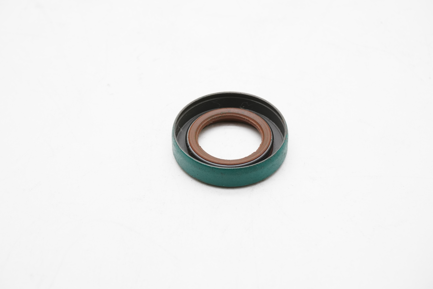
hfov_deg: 27.0
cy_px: 144
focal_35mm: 75
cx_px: 216
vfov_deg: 18.2
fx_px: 902
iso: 1000
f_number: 11
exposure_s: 1/80
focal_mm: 50
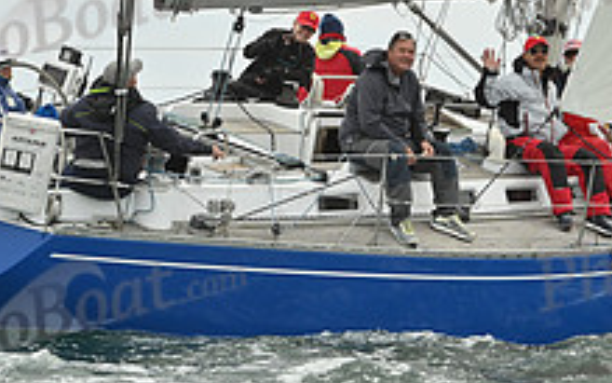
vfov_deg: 6.9
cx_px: 394
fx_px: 3153
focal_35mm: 189
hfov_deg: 11.1
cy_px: 133
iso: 320
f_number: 7.1
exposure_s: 1/1000
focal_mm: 70
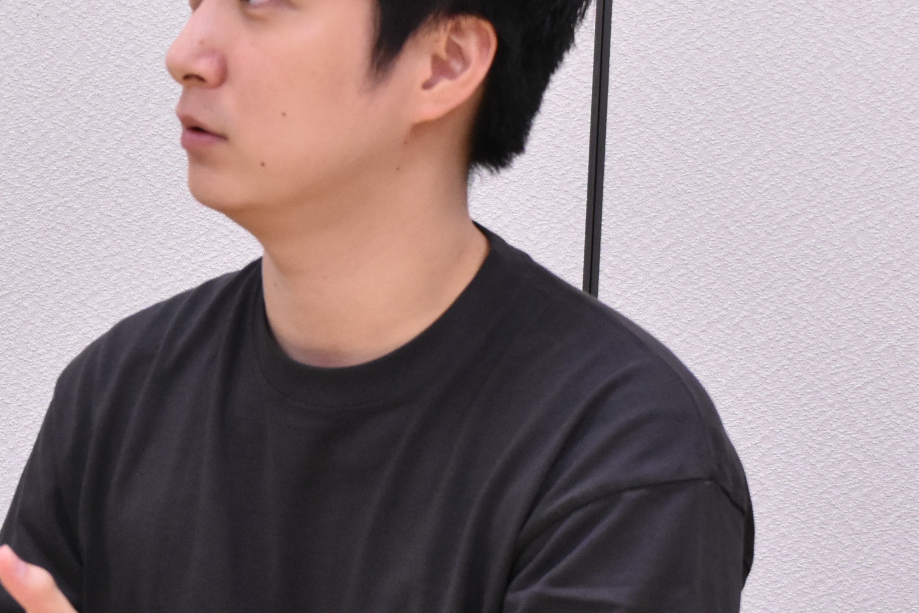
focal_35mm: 113
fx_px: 2895
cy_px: 411
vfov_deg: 12.1
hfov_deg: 17.9
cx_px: 195
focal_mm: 27
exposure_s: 1/125
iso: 2000
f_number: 7.1
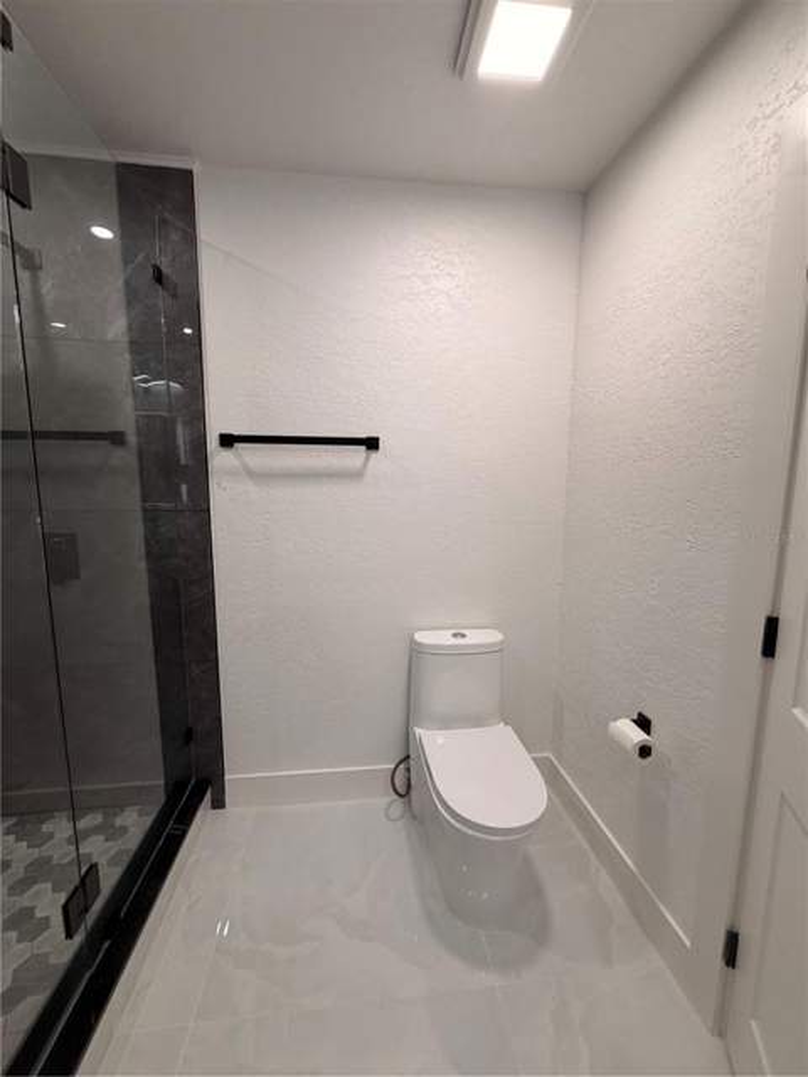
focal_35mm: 14
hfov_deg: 85.7
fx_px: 436
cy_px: 538
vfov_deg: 102.1
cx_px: 404
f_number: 2.2
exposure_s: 1/120
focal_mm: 2.22
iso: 200
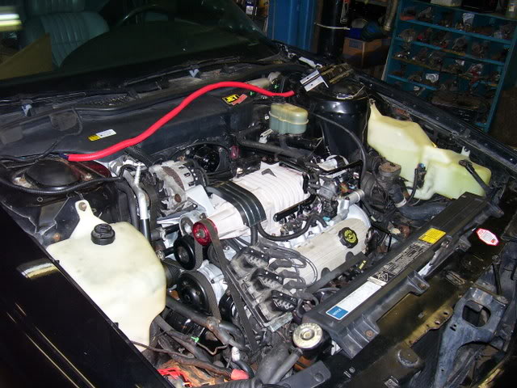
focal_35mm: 34
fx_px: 508
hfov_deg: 54.0
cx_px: 258
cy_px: 194
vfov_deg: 41.8
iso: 125
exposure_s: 1/60
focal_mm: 5.6
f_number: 2.7
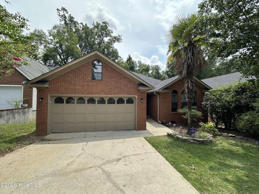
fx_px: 105
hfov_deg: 102.1
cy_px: 97
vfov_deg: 85.7
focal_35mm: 14
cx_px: 130
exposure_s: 1/612
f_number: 2.2
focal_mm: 2.22
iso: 40
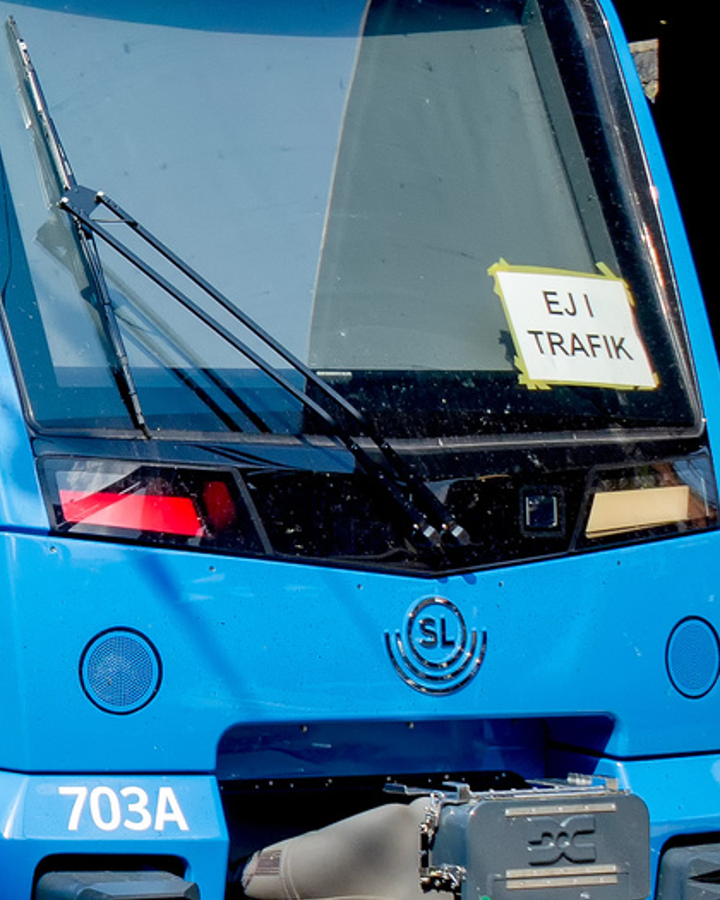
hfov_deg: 10.2
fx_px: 3836
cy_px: 381
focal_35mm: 144
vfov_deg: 13.4
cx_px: -531
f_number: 8
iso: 200
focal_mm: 28
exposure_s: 1/250
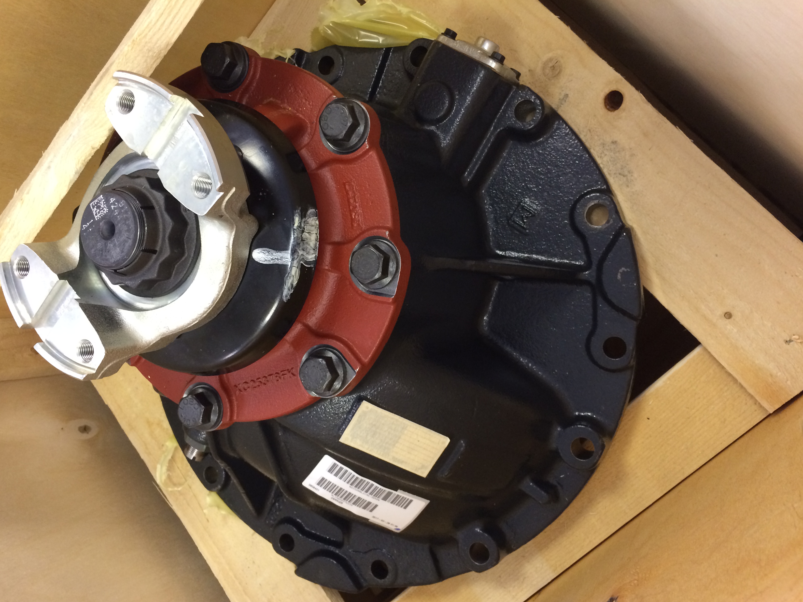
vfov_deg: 46.8
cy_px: 307
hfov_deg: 60.0
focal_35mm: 30
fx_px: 696
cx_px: 389
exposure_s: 1/33
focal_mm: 4.15
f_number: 2.2
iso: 200
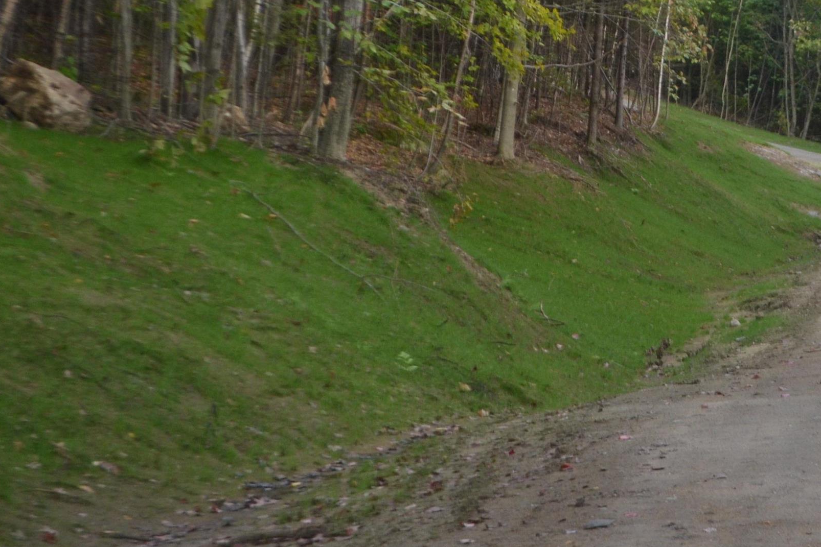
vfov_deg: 12.5
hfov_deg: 18.4
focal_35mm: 109
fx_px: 2486
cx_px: 749
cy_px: 86
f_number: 5
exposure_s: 1/80
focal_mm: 38
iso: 400
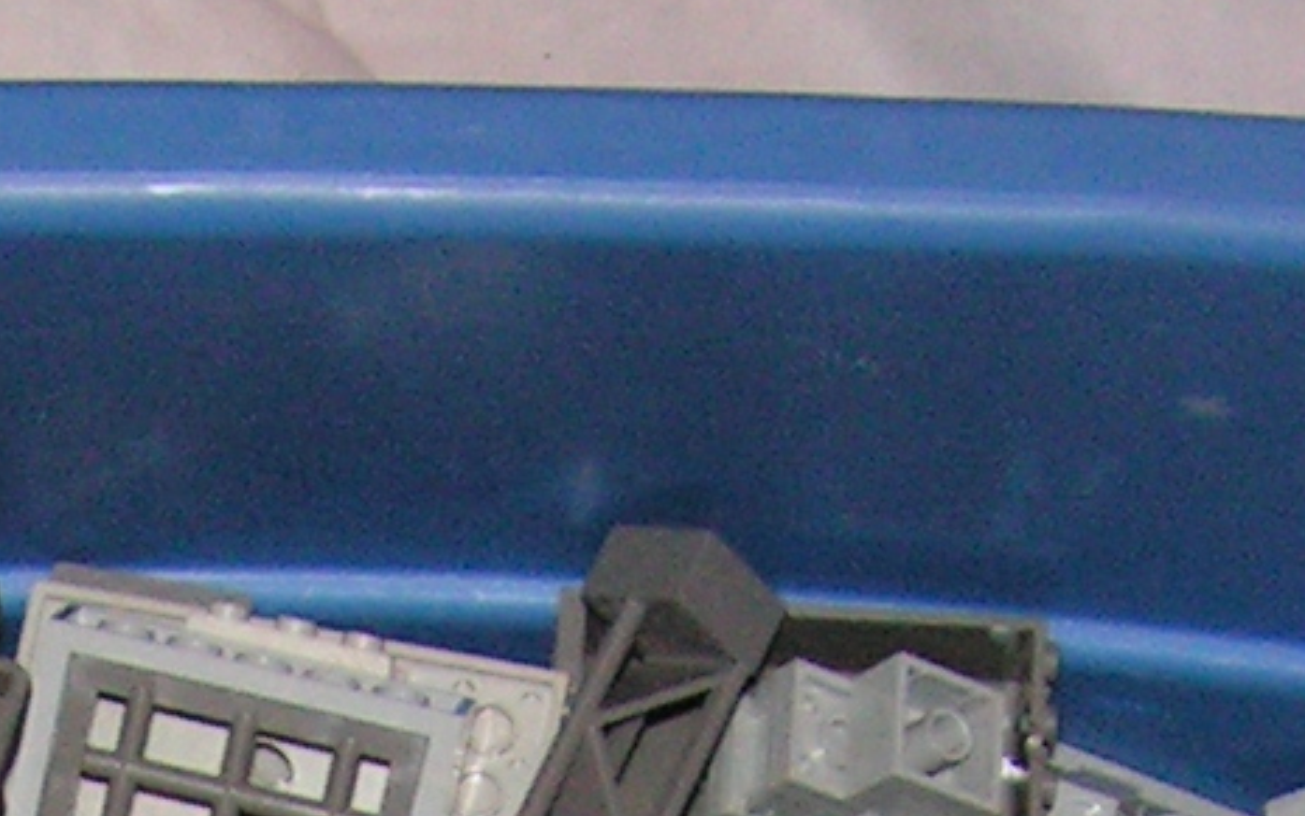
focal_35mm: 168
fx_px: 5977
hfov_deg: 12.4
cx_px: 101
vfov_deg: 7.2
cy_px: 2117
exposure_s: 1/40
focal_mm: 6
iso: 200
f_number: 3.2
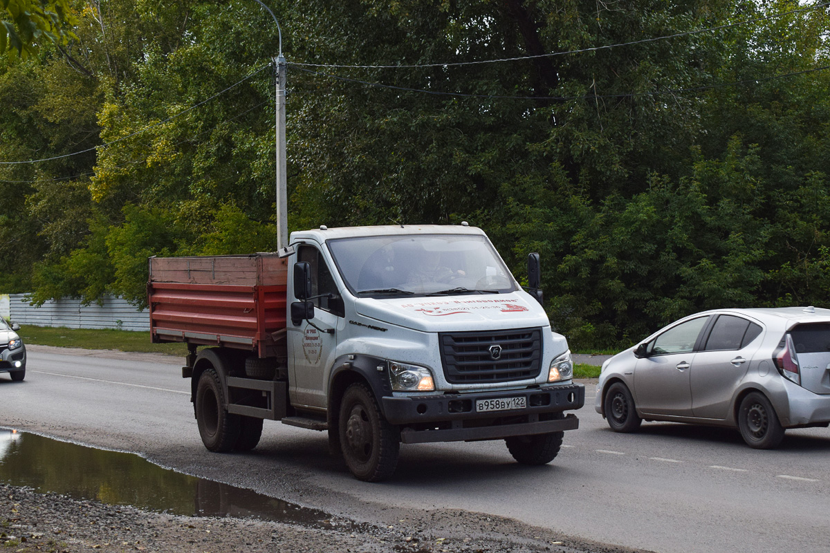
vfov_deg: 22.6
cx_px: 415
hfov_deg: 33.4
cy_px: 276
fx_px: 1383
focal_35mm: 60
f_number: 6.3
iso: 400
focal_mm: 40
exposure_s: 1/800
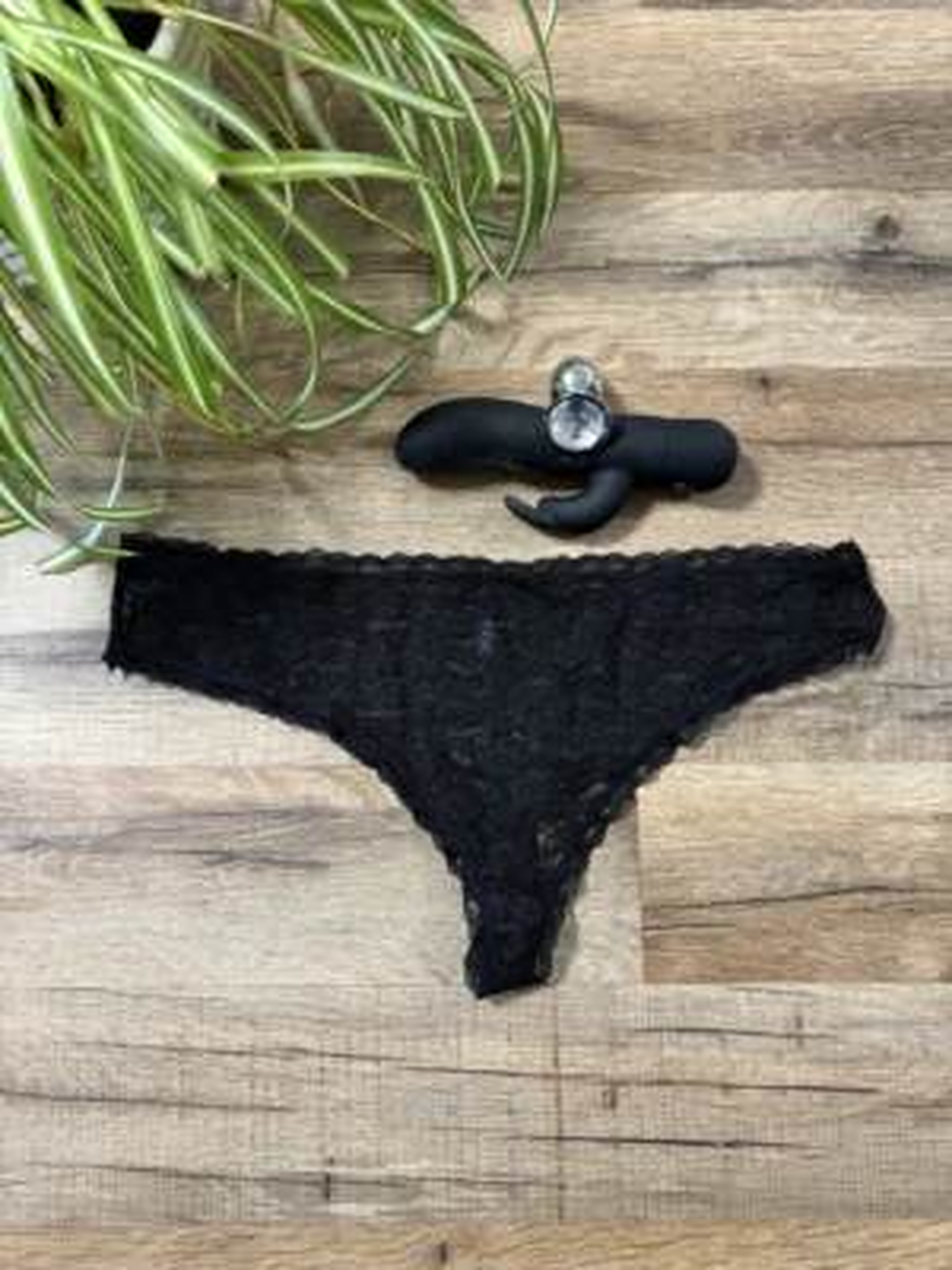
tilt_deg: -80.4
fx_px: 953
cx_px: 476
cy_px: 635
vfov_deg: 67.3
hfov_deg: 53.1
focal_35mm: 26
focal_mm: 5.96
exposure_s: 1/60
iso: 250
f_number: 1.6
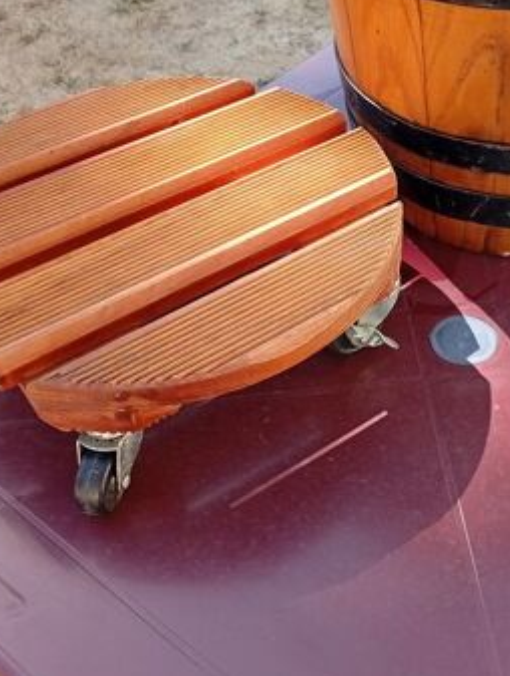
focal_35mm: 51
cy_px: 188
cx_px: 355
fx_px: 999
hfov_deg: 28.4
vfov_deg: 36.7
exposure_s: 1/102
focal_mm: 3.98
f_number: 1.8
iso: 50
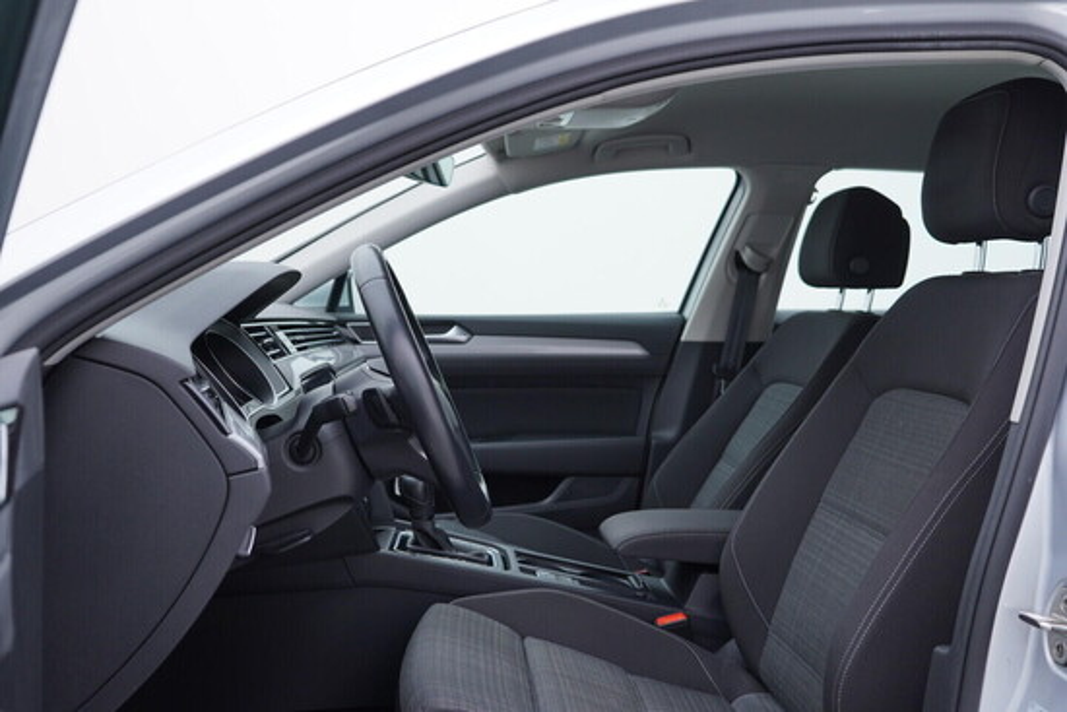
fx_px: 1067
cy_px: 356
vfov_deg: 36.9
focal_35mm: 36
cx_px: 534
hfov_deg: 53.1
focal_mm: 24
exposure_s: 1/50
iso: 125
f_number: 3.2
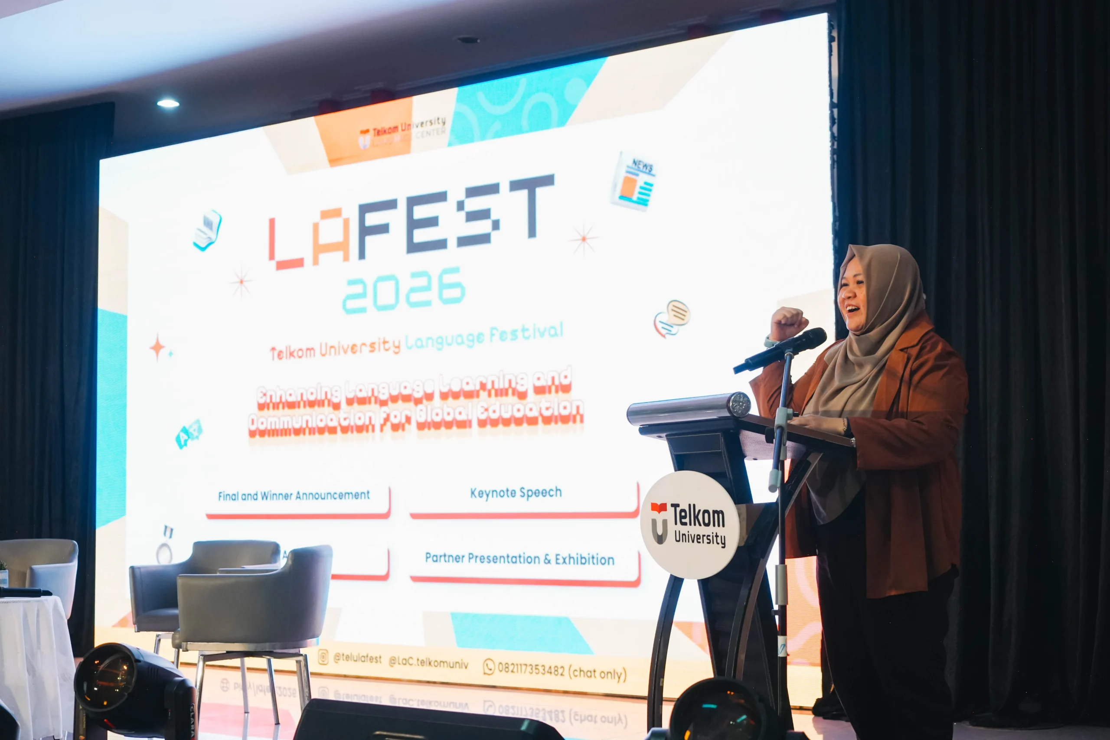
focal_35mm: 55
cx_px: 555
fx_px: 1696
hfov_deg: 36.2
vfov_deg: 24.6
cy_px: 370
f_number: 4
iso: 2000
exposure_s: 1/250
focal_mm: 55
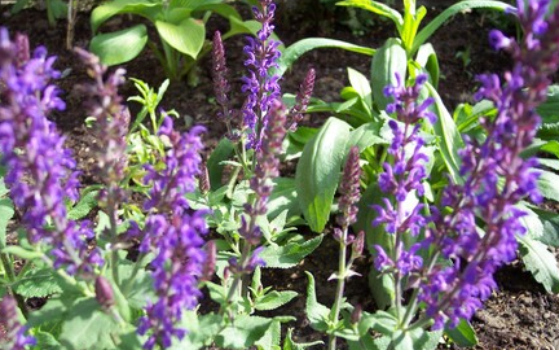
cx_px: 278
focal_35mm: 41
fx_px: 625
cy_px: 181
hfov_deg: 48.2
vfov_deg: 31.2
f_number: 2.8
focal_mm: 8
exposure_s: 1/500
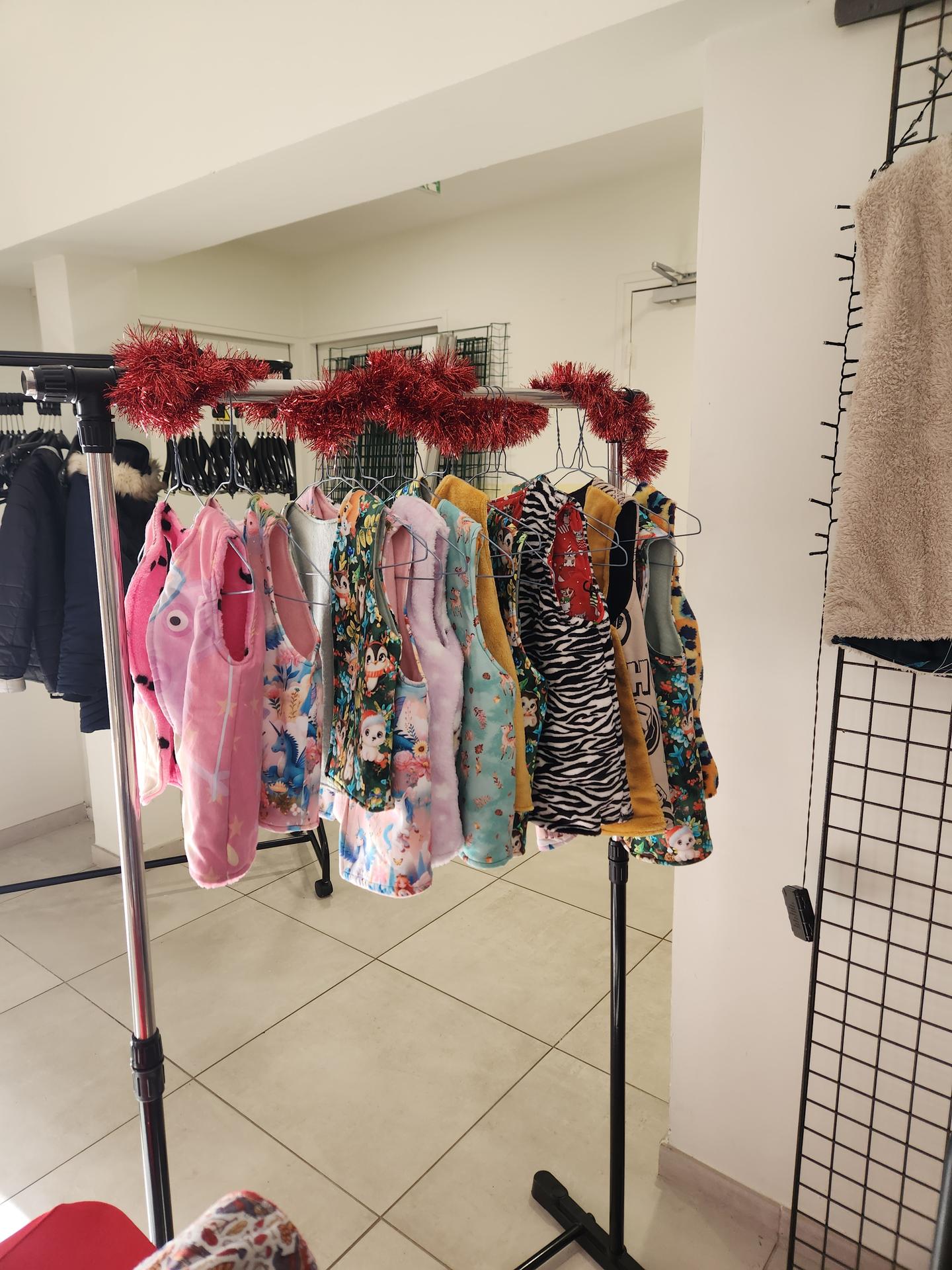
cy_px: 635
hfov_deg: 58.9
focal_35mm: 23
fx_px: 843
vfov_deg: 73.9
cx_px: 476
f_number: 1.8
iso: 100
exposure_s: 1/180
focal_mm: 5.4
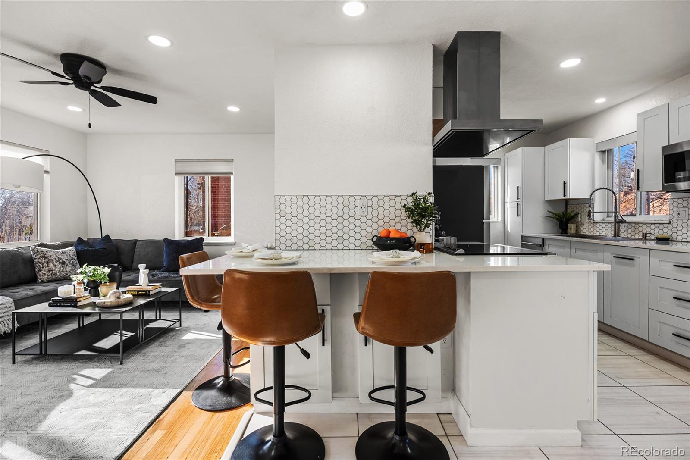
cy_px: 230
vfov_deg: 73.8
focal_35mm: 16
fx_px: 307
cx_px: 345
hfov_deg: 96.7
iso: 200
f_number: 8
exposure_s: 1/10
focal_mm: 16
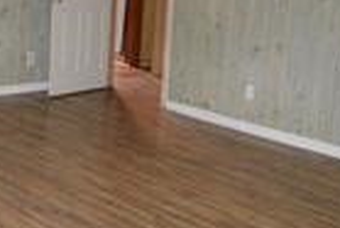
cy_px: 23
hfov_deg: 27.9
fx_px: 652
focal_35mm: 69
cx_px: 20
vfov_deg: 19.4
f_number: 4
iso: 3200
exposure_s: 1/60
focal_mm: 10
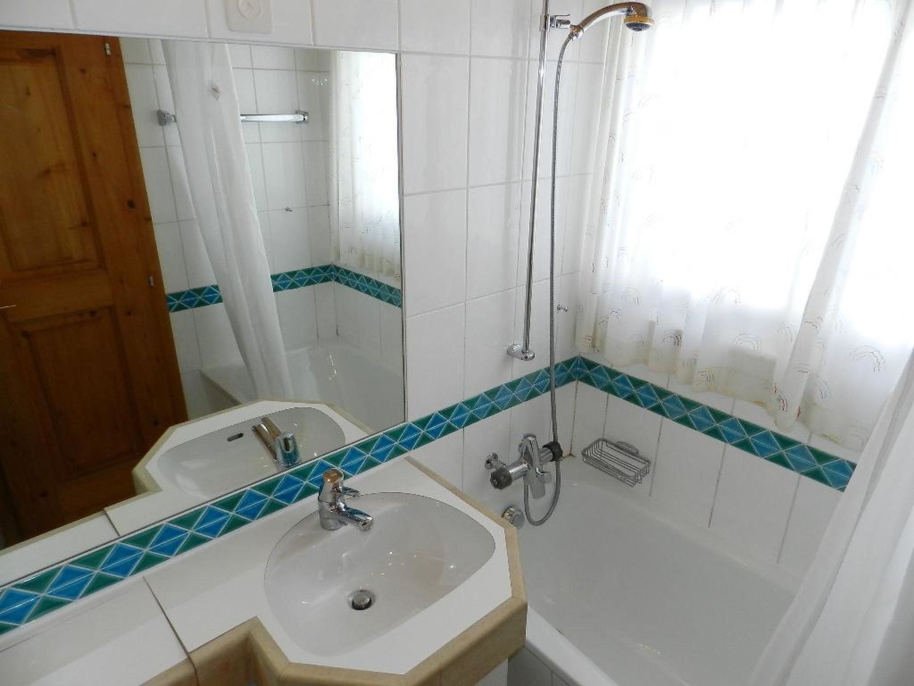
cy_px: 343
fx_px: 607
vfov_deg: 58.9
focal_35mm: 23
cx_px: 457
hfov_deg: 73.9
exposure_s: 1/160
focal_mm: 4
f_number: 3.4
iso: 160
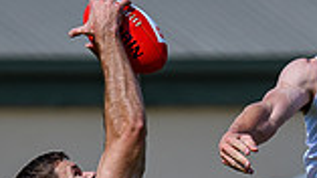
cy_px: 387
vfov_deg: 0.4
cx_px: 318
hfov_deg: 0.6
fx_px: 28412
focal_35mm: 3383
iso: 110
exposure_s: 1/3200
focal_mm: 500
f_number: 4
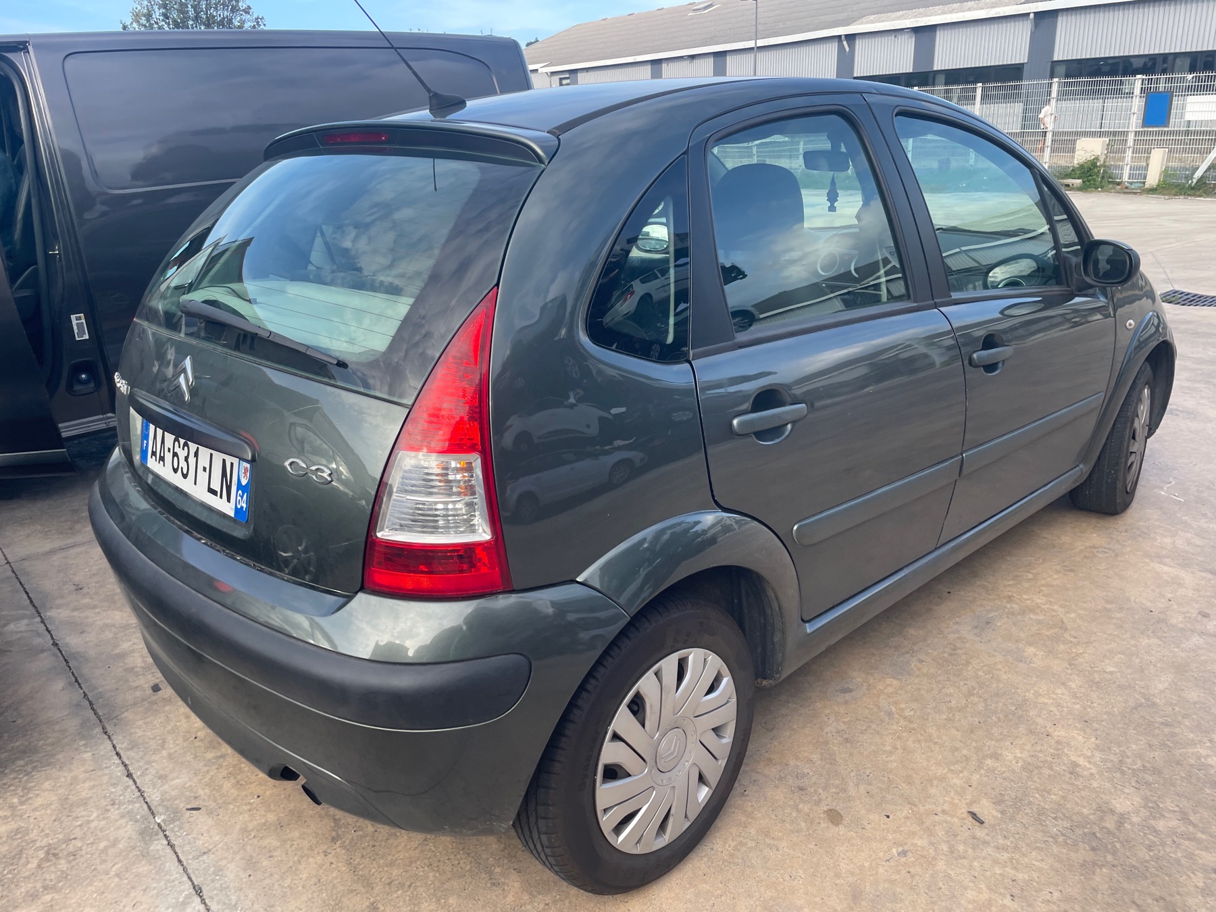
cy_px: 456
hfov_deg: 67.3
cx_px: 608
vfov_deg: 53.1
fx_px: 913
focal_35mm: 26
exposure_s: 1/581
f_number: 1.6
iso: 32
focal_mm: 4.2
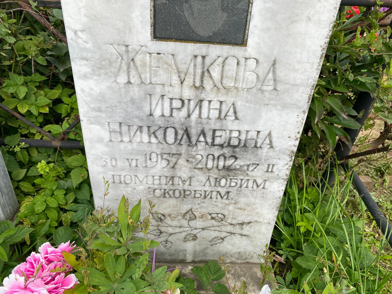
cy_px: 147
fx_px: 294
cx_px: 196
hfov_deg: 67.3
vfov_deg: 53.1
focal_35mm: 26
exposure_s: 1/1701
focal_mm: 4.25
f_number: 1.8
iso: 32
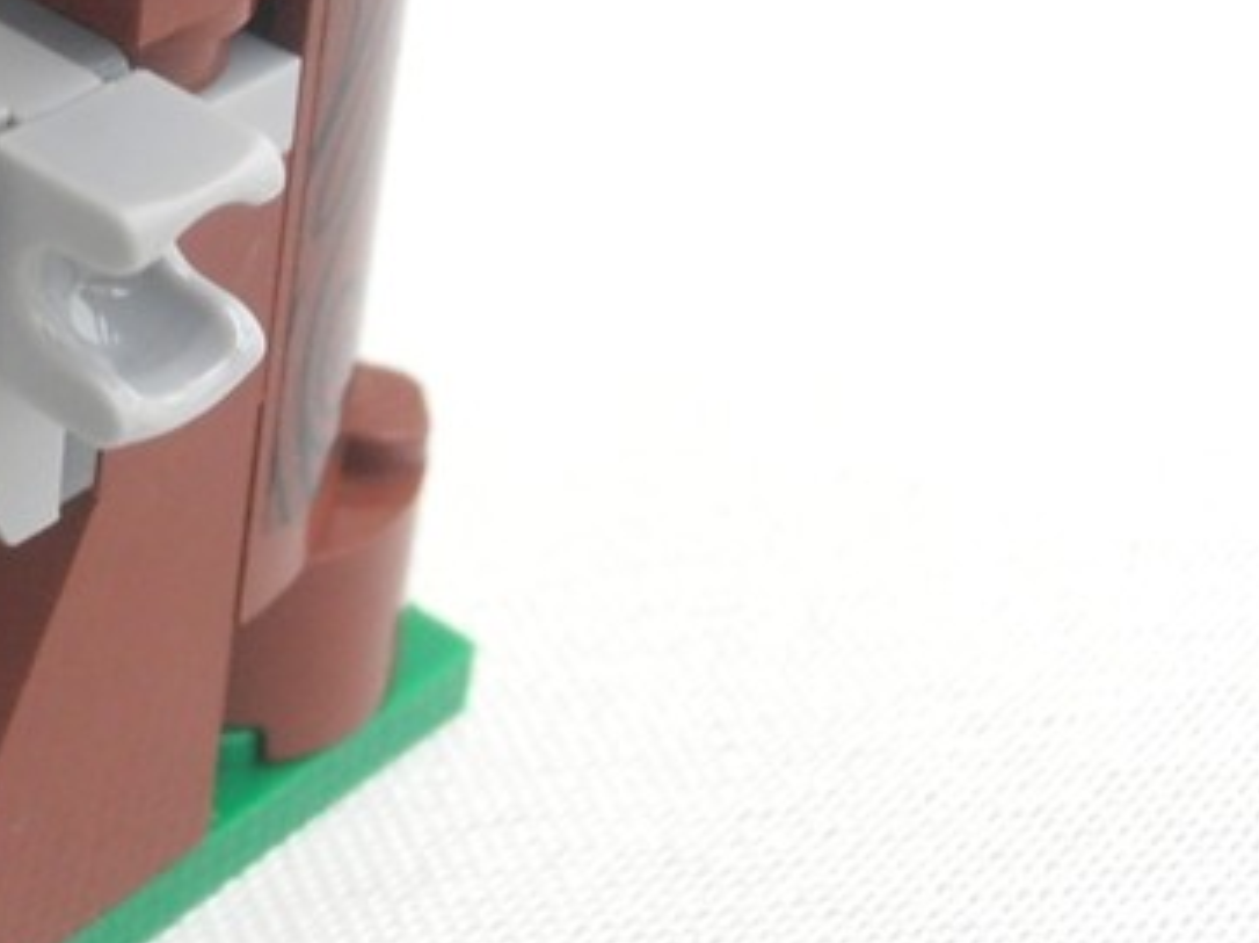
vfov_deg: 15.7
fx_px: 3344
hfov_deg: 20.1
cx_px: -209
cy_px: -12
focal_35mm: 92
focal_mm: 6.61
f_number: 3.9
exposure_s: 1/15
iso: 125
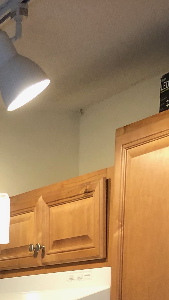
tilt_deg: -6.8
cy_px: 426
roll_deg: -0.2
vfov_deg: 19.9
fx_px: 757
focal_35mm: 95
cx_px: -140
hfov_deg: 11.7
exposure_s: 1/30
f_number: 1.8
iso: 40
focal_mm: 4
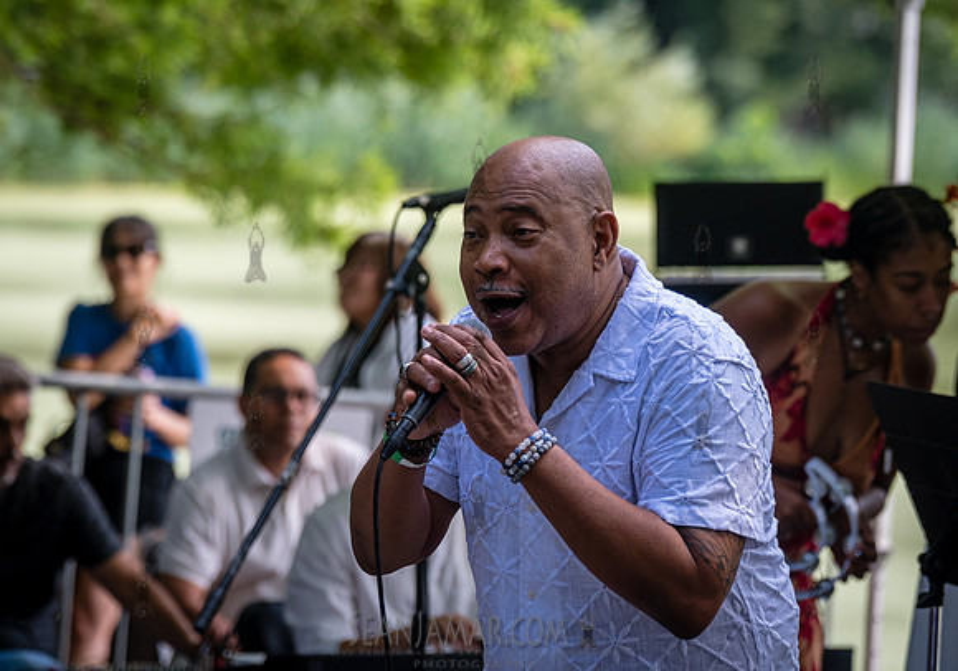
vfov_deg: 6.7
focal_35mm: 213
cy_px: 211
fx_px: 5757
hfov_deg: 9.5
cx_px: 440
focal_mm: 150
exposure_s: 1/1600
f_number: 4
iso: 640
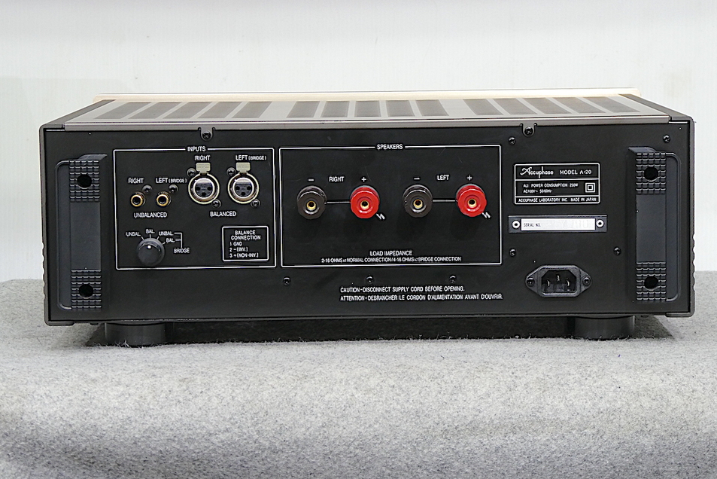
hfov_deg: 18.4
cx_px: 360
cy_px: 230
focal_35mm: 111
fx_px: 2211
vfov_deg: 12.3
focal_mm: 19
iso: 200
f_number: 5.1
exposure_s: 1/5
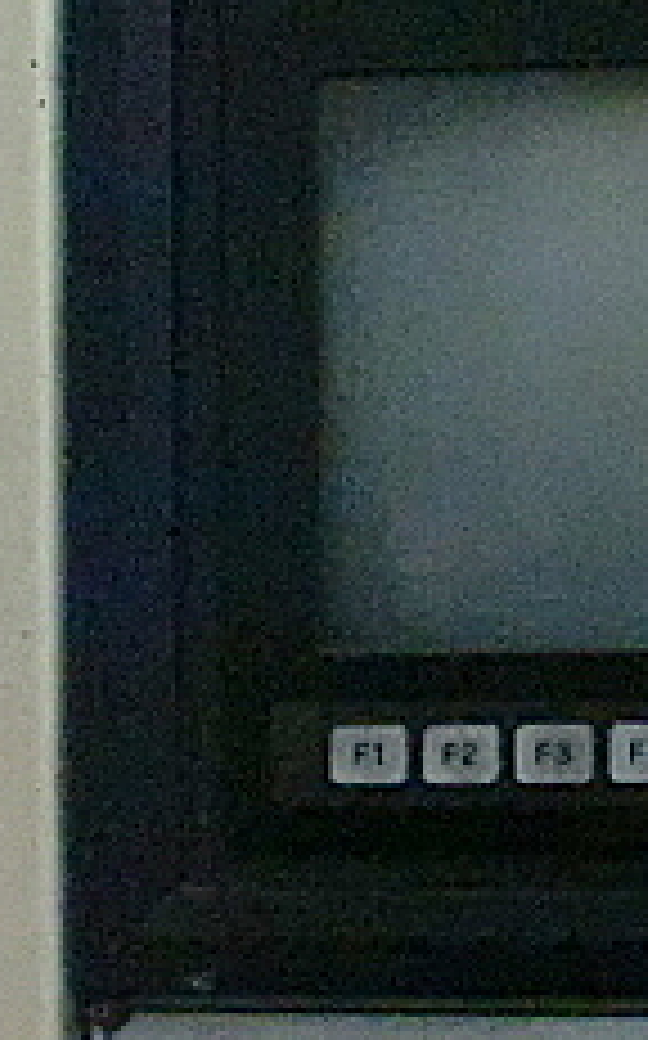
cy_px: 576
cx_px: 1318
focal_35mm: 103
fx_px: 2916
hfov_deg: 11.4
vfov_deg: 20.2
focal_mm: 6.3
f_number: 3.1
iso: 1600
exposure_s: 1/20
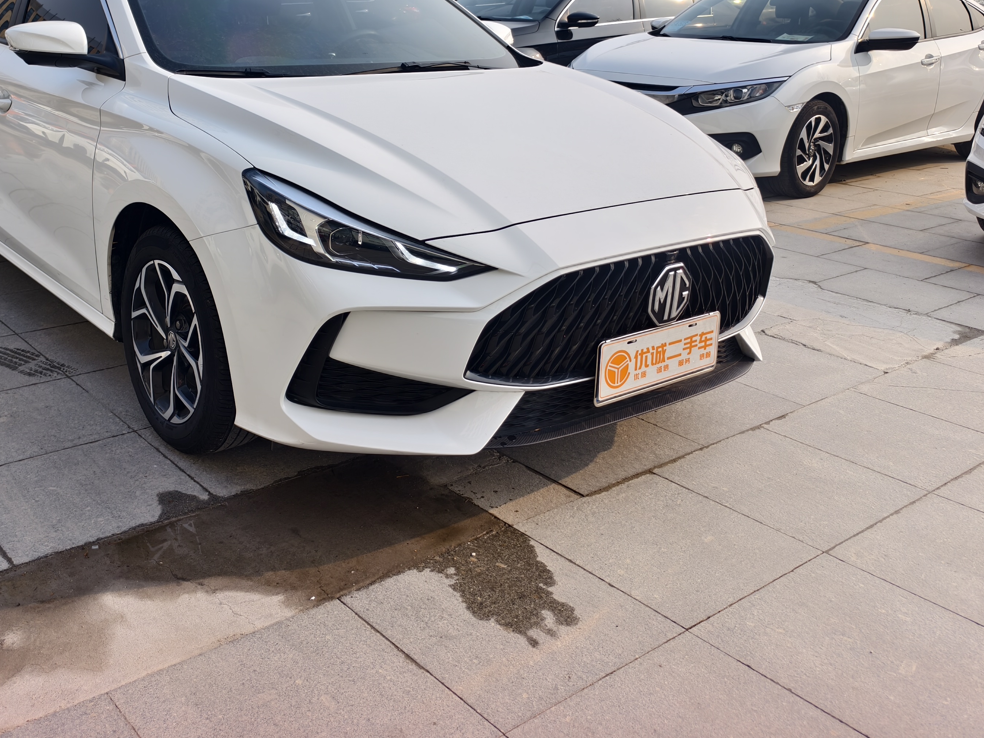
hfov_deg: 52.2
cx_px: 379
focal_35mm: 35
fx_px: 995
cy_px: 186
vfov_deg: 39.6
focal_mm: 5.6
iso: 71
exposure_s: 1/1192
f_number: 1.57
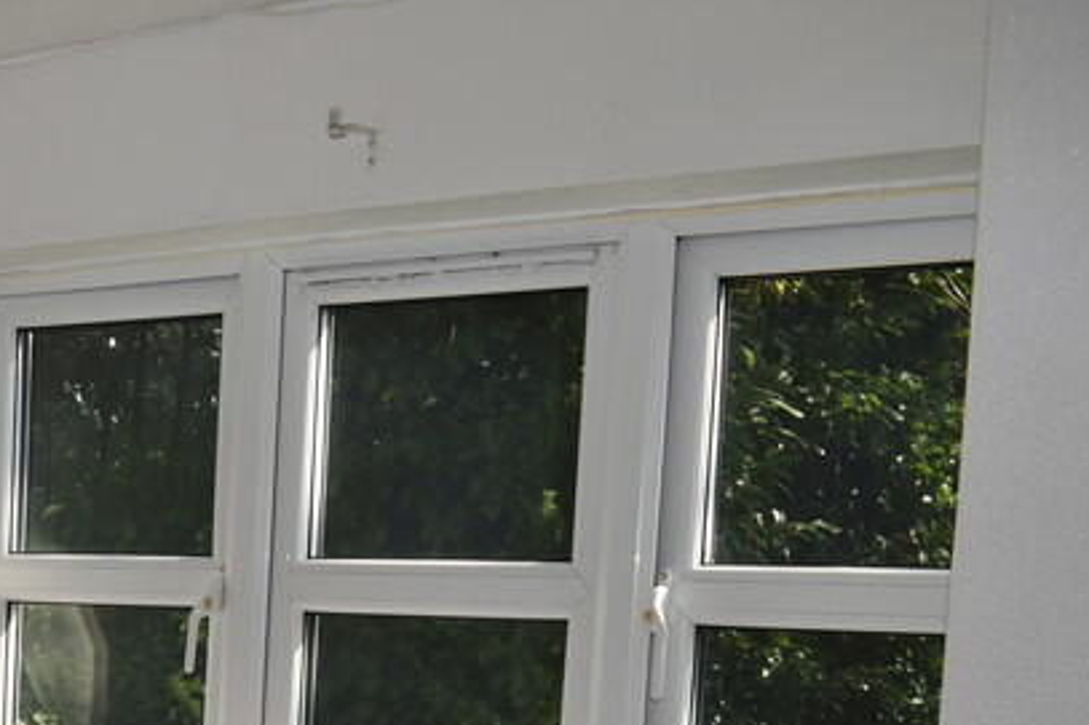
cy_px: 908
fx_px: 2056
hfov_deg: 27.3
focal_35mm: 68
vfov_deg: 18.7
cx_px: -99
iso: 100
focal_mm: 18
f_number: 5.6
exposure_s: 1/200
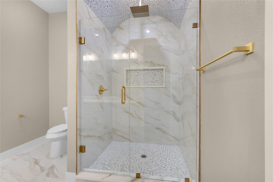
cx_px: 136
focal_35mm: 15
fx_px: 114
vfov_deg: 77.3
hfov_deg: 100.4
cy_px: 91
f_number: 10
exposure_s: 1/4
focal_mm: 10
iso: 400
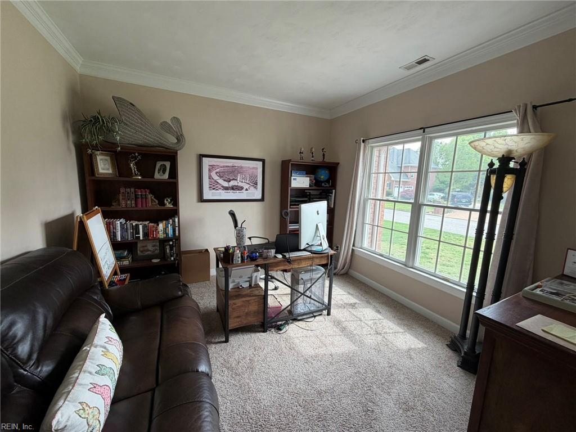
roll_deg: -1.6
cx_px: 288
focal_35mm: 14
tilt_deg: -8.5
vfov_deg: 85.7
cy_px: 216
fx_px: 233
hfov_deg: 102.1
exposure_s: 1/121
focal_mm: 2.22
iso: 125
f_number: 2.2
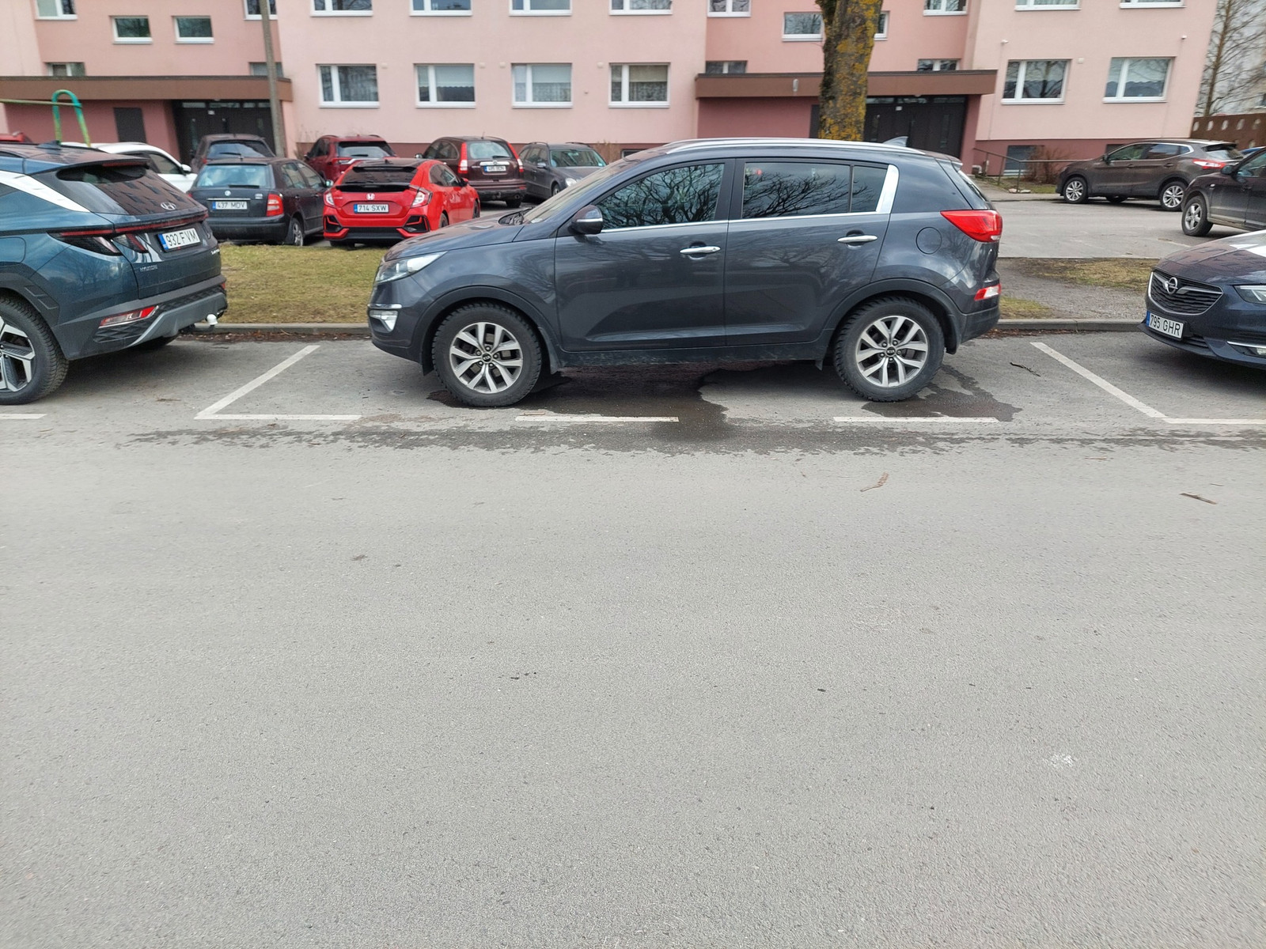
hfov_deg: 71.6
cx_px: 633
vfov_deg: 56.8
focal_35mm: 24
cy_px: 474
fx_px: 878
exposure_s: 1/184
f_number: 1.8
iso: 40
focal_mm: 5.23
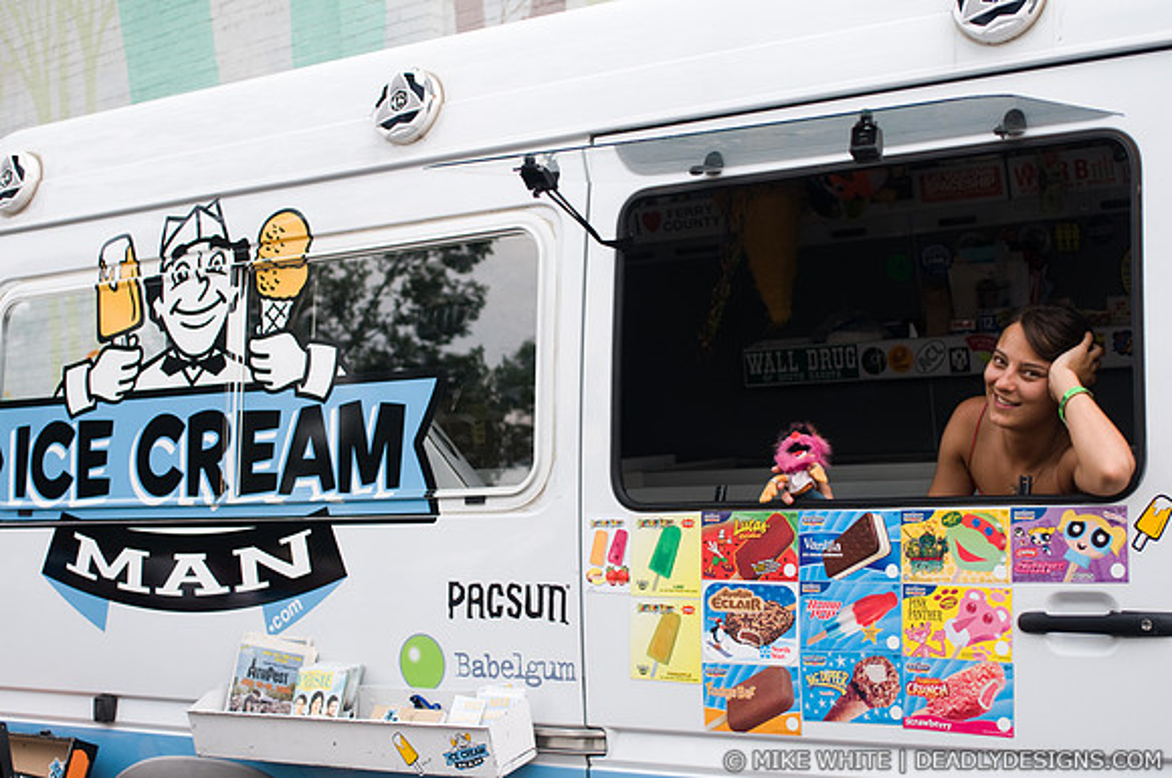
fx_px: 1707
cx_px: 586
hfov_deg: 37.9
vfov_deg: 25.7
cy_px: 389
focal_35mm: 52
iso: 200
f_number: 3.2
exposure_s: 1/60
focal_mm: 35
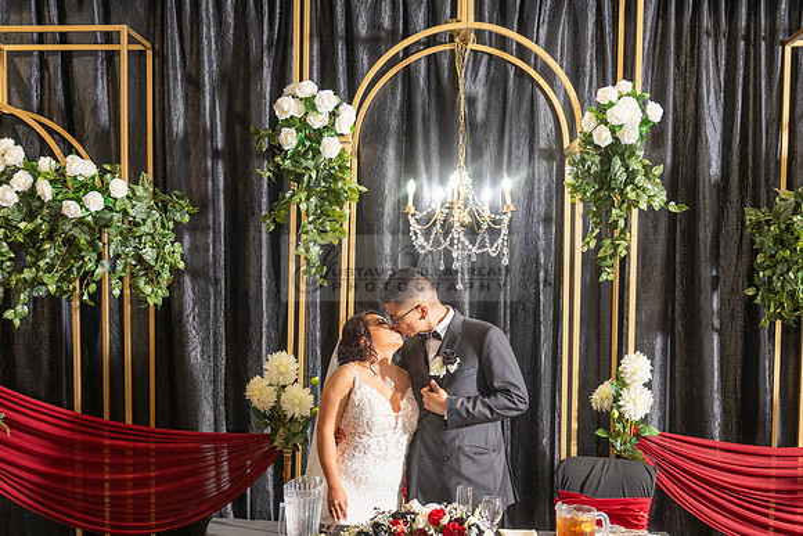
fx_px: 1038
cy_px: 344
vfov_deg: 28.8
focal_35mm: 47
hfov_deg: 42.2
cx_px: 343
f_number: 3.2
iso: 800
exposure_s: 1/200
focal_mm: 35
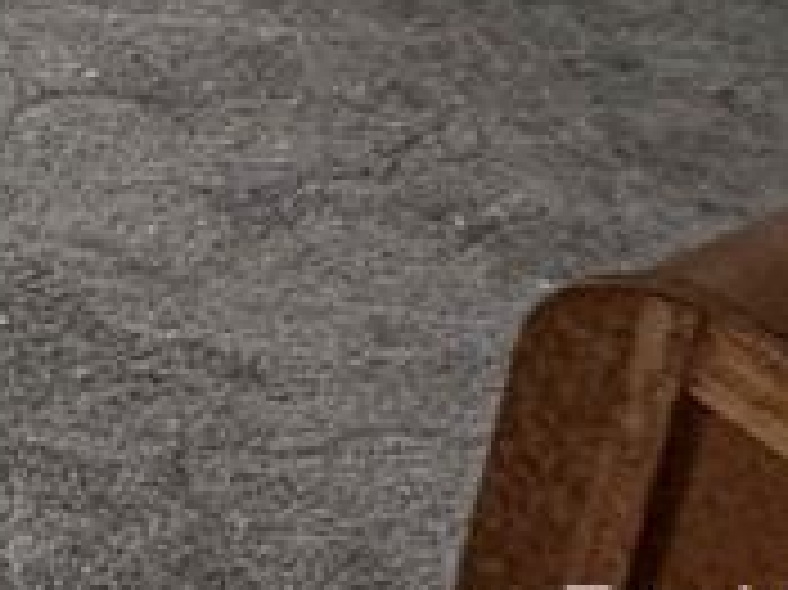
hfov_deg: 13.4
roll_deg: -2.9
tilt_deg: -9.3
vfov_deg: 12.0
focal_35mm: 82
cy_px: -1036
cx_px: -1288
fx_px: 1865
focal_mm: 2.22
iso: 320
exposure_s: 1/71
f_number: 2.2
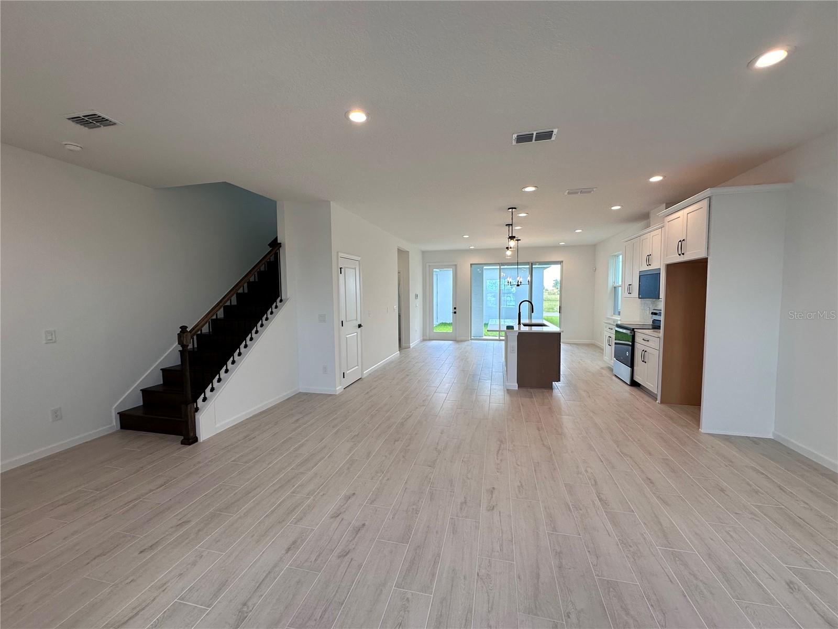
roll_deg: +0.2
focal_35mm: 14
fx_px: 339
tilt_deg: -3.5
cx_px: 419
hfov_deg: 102.1
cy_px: 314
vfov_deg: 85.7
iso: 50
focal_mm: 2.22
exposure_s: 1/120
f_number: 2.2
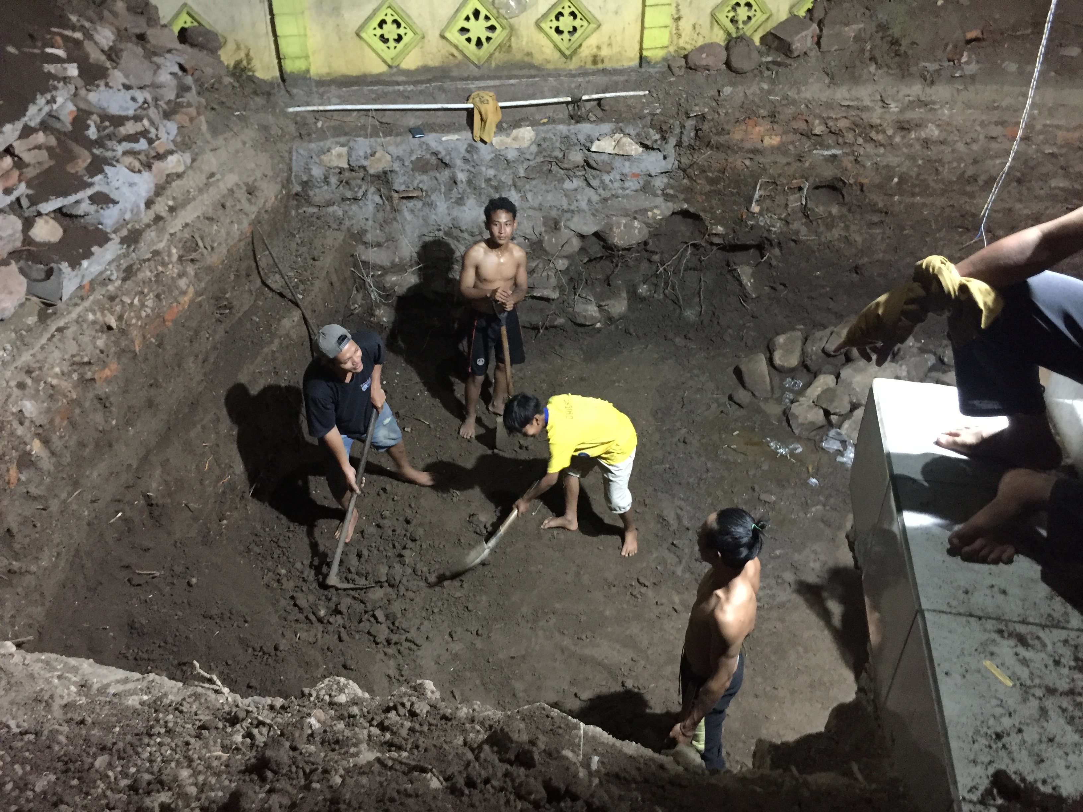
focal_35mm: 29
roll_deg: -1.0
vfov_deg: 48.2
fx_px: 907
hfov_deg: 61.7
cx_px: 542
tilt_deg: -34.2
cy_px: 406
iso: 500
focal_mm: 4.15
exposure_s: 1/17
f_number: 2.2
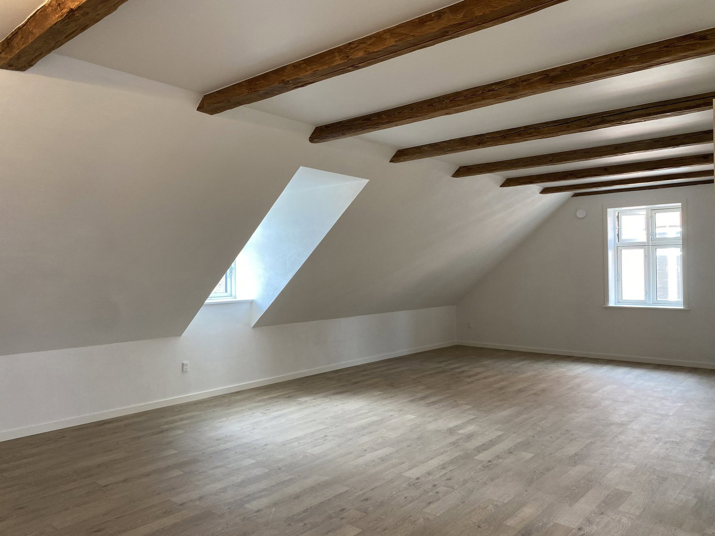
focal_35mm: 26
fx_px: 537
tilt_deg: +0.4
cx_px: 358
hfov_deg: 67.3
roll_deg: +0.6
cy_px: 268
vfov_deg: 53.1
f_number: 1.8
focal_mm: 4.25
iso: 125
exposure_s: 1/100
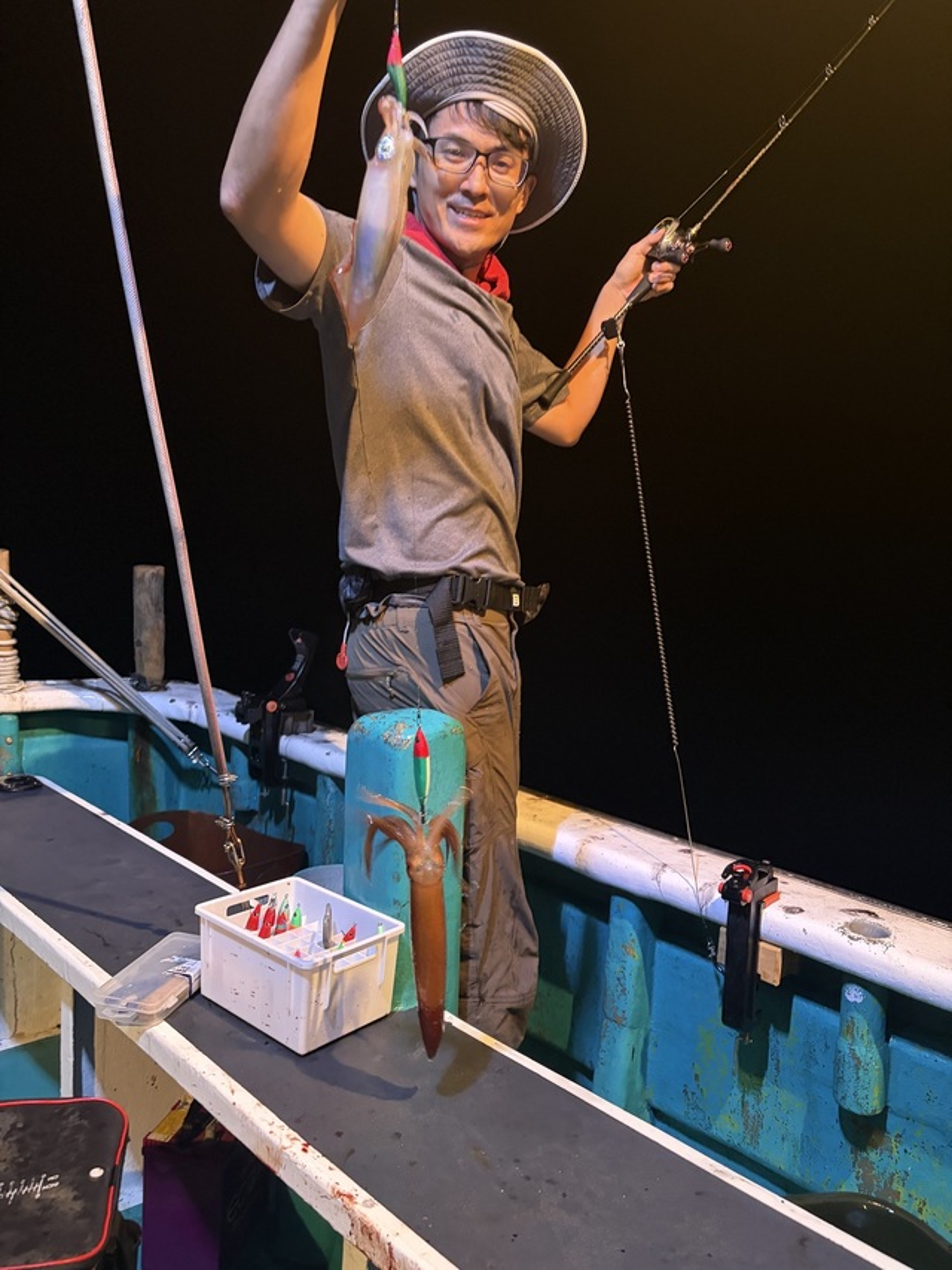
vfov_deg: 67.3
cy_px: 635
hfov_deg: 53.0
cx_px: 476
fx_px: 954
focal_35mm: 26
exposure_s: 1/59
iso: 320
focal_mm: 5.96
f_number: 1.6
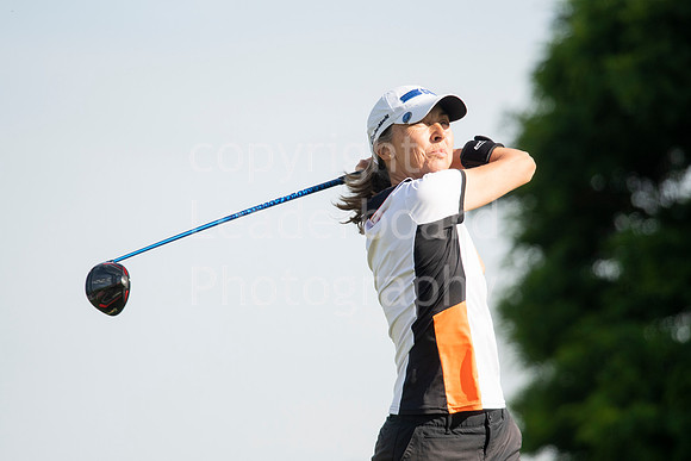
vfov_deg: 3.1
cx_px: 346
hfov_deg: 4.6
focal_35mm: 450
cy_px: 230
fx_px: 8639
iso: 400
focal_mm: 300
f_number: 4.5
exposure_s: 1/2000
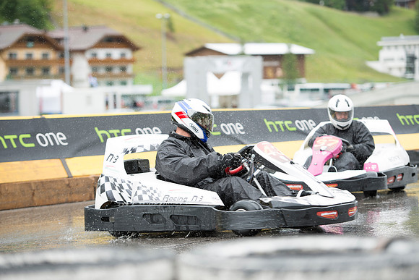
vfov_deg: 11.4
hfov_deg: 17.1
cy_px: 140
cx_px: 210
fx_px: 1397
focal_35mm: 120
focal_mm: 120
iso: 100
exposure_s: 1/400
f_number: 2.8
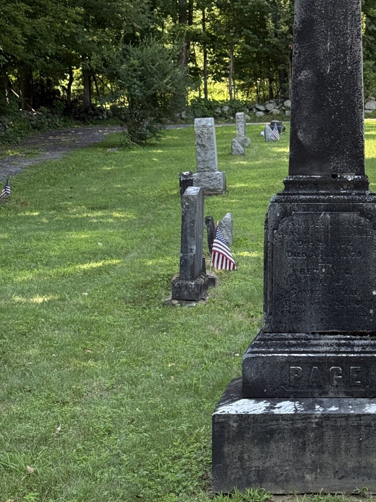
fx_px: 1303
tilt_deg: +0.6
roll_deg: +1.3
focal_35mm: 90
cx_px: 325
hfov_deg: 16.2
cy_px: 146
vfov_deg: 21.6
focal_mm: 6.76
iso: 80
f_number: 1.78
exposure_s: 1/611
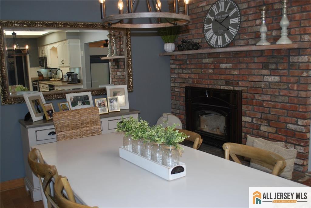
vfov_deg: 36.9
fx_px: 311
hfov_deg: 53.1
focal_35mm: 36
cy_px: 104
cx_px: 156
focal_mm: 24
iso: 200
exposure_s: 1/60
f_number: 4.2
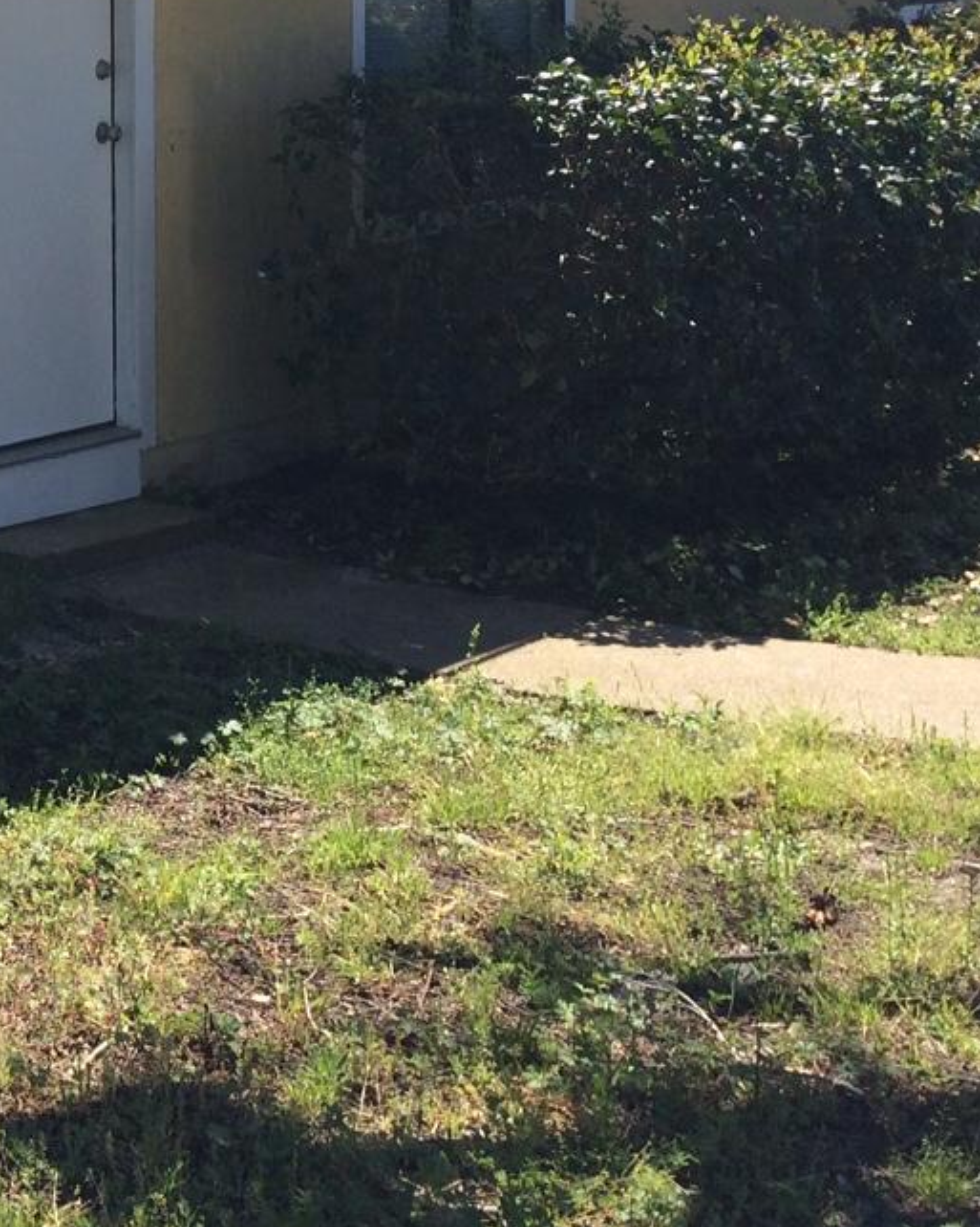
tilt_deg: -3.1
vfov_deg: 25.4
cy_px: 73
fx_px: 2612
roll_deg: +0.2
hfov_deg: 19.2
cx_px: -384
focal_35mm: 72
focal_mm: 4.15
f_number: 2.2
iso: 32
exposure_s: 1/1325
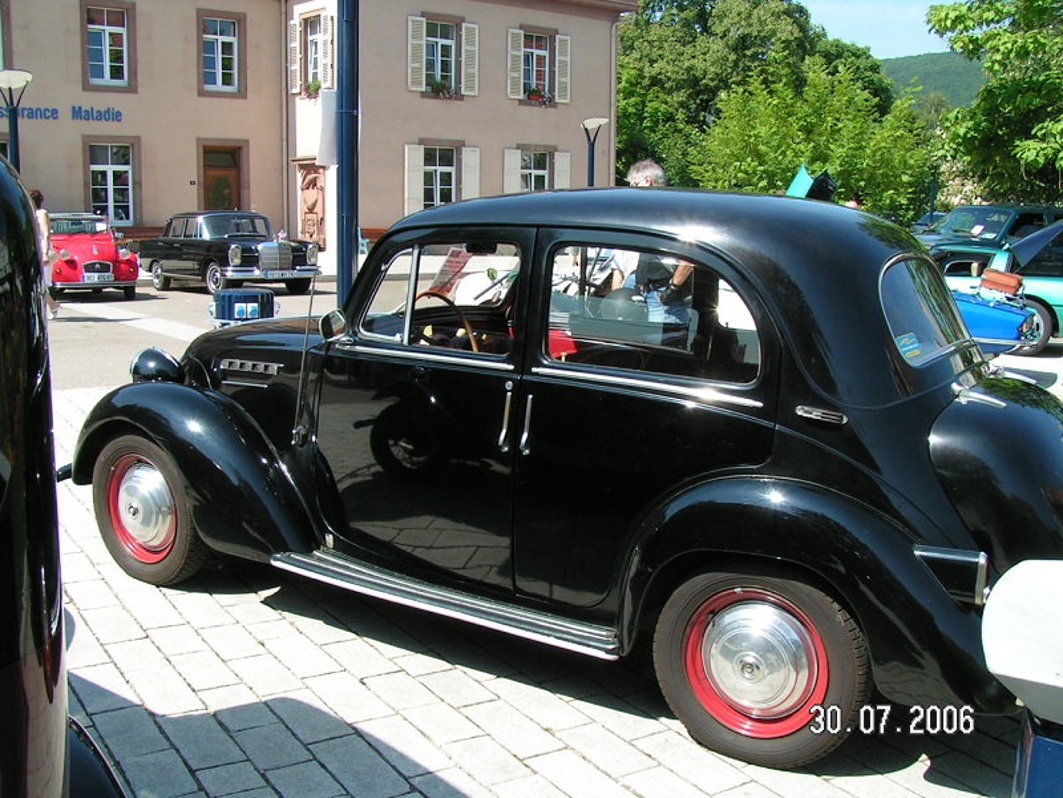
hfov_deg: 49.0
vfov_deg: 37.7
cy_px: 399
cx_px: 532
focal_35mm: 38
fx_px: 1167
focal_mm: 5.8
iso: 50
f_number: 5.6
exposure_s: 1/200
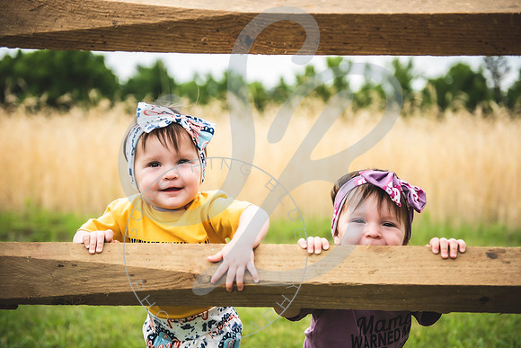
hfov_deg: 36.1
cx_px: 260
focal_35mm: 55
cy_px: 174
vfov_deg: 24.5
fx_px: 800
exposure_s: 1/800
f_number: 2.8
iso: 100
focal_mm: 55
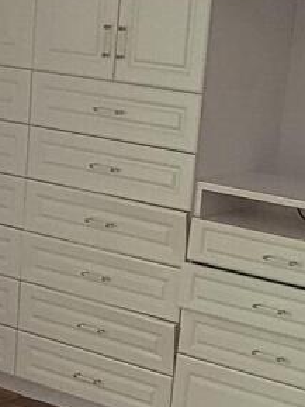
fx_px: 1057
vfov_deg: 21.2
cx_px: 125
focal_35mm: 90
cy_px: 377
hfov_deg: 16.4
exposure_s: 1/30
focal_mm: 2.2
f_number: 2.2
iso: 500
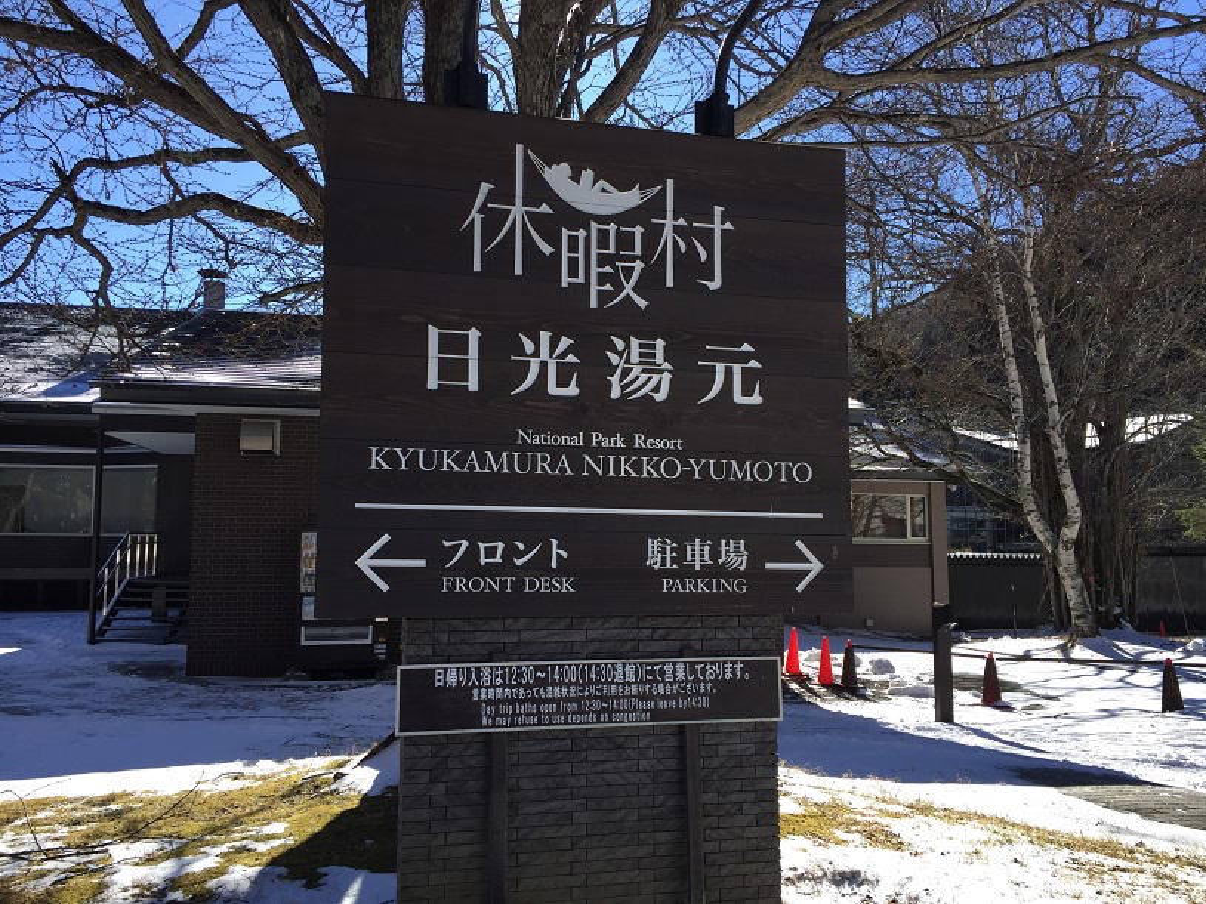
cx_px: 603
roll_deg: -0.9
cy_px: 452
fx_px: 1010
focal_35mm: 29
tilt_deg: +4.5
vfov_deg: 48.2
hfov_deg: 61.7
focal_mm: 4.15
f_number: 2.2
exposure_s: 1/1014
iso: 32
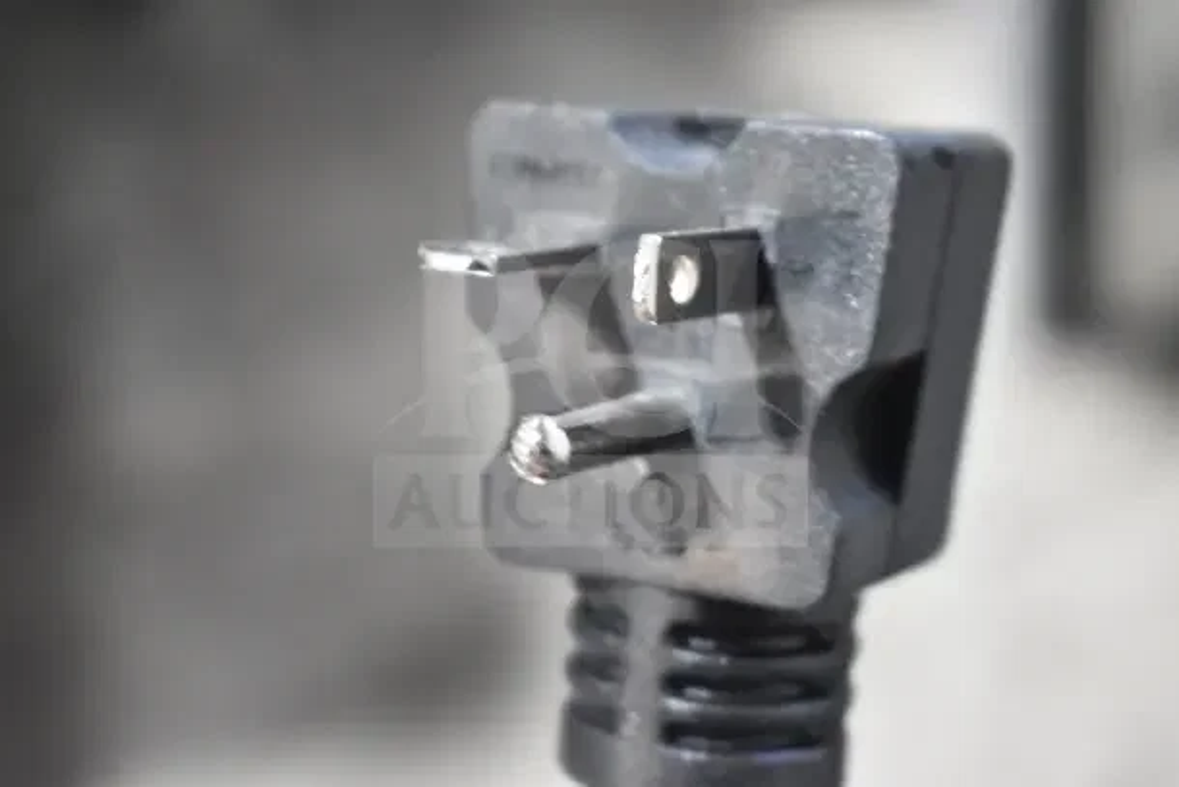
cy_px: 394
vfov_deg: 16.6
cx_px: 590
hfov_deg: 24.6
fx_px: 2702
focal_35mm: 82
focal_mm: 55
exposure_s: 1/125
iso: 6400
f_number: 5.6
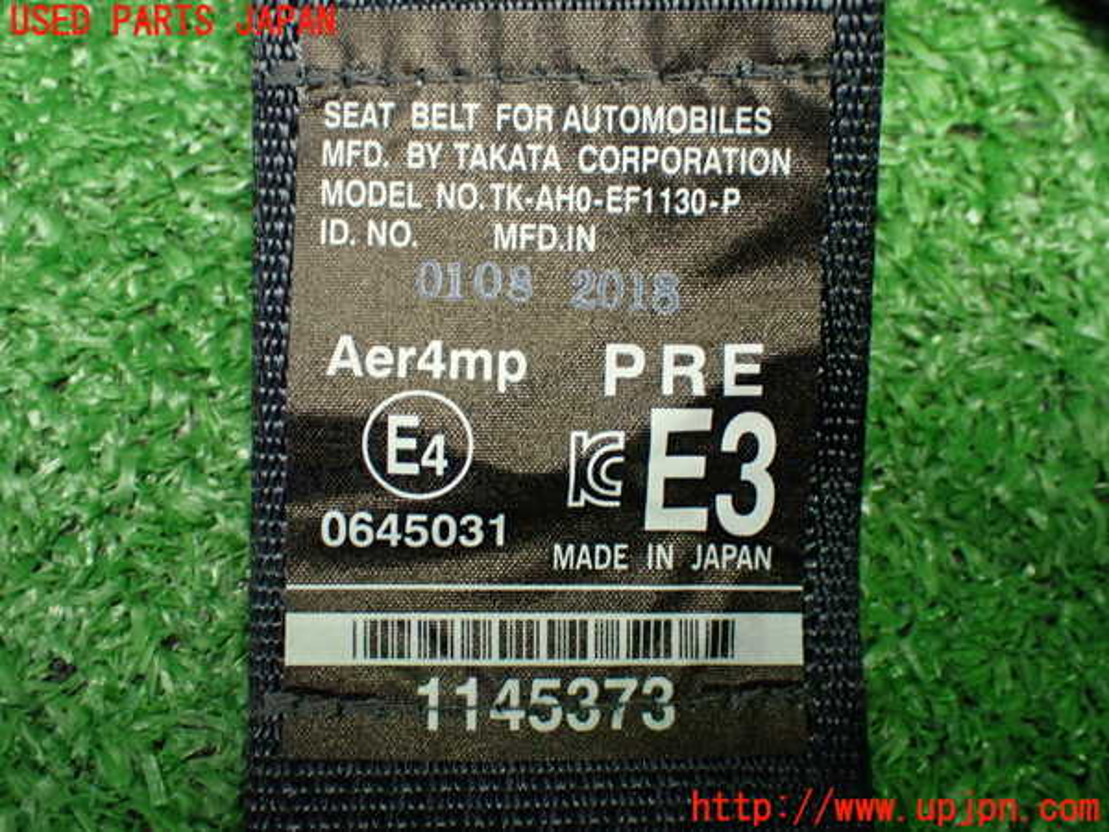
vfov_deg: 32.9
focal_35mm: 44
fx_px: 1410
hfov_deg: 42.9
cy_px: 416
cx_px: 554
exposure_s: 1/50
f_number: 2.9
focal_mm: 7.84
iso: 800
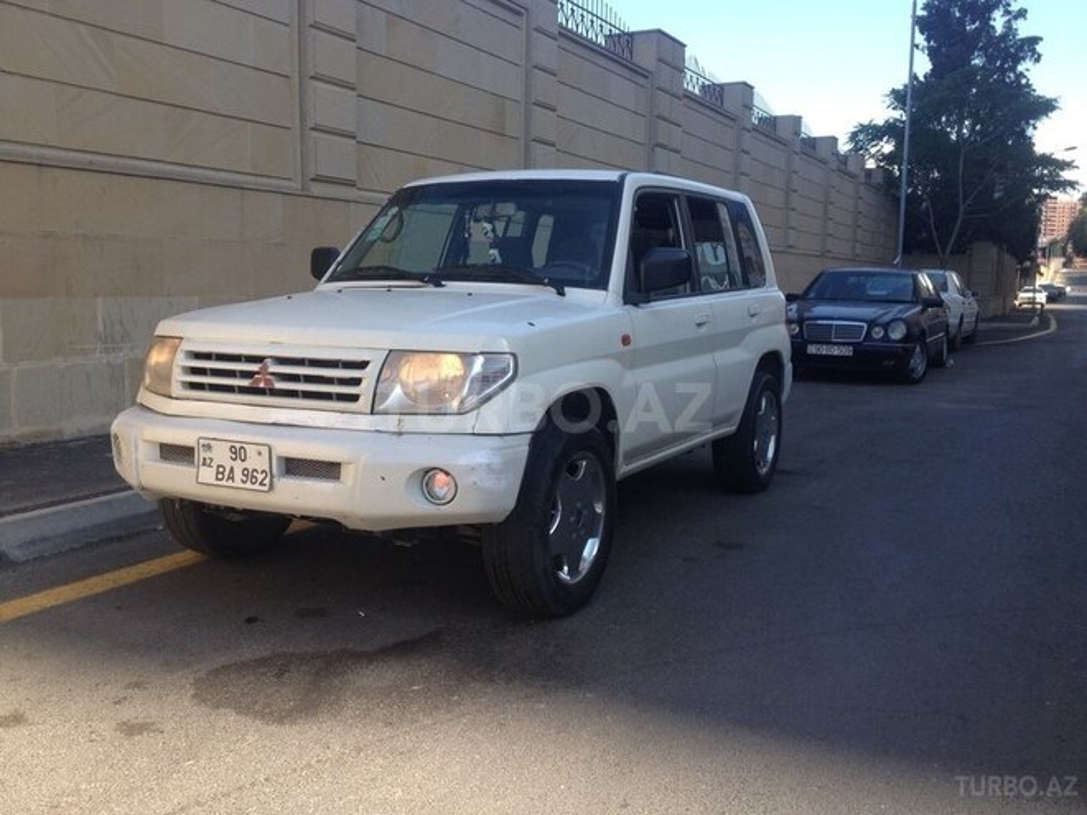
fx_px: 1099
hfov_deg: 52.6
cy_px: 408
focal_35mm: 35
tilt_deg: -9.4
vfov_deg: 40.7
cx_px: 544
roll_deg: -1.4
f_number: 2.4
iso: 50
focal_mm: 4.28
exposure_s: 1/497
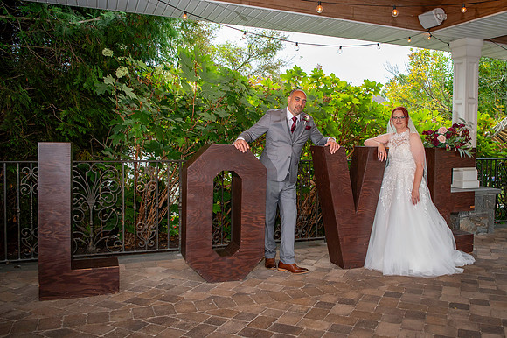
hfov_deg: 59.3
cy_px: 150
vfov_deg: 41.8
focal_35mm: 31
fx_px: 440
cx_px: 306
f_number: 2.8
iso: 800
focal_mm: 24
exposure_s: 1/640
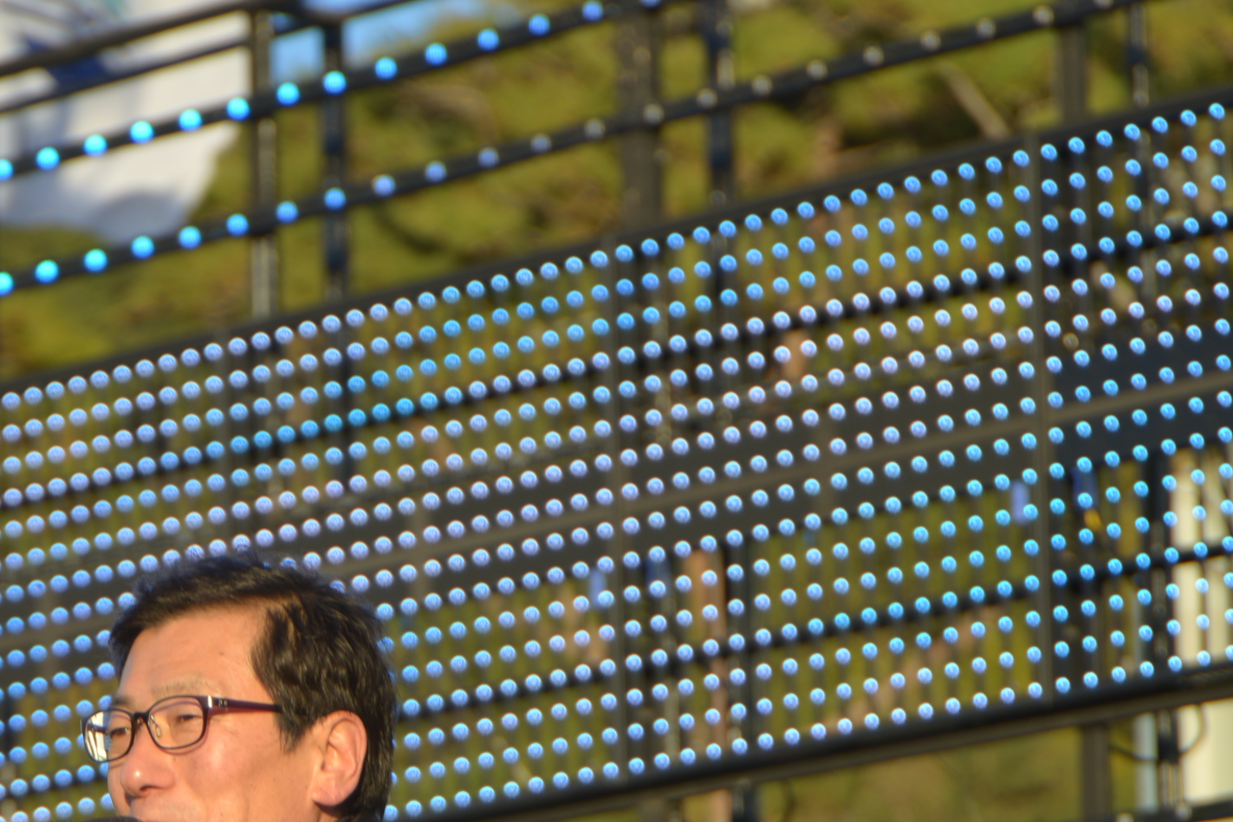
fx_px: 9967
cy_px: 875
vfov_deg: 4.7
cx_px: 216
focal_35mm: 291
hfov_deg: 7.1
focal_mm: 120
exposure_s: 1/250
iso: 100
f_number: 5.6
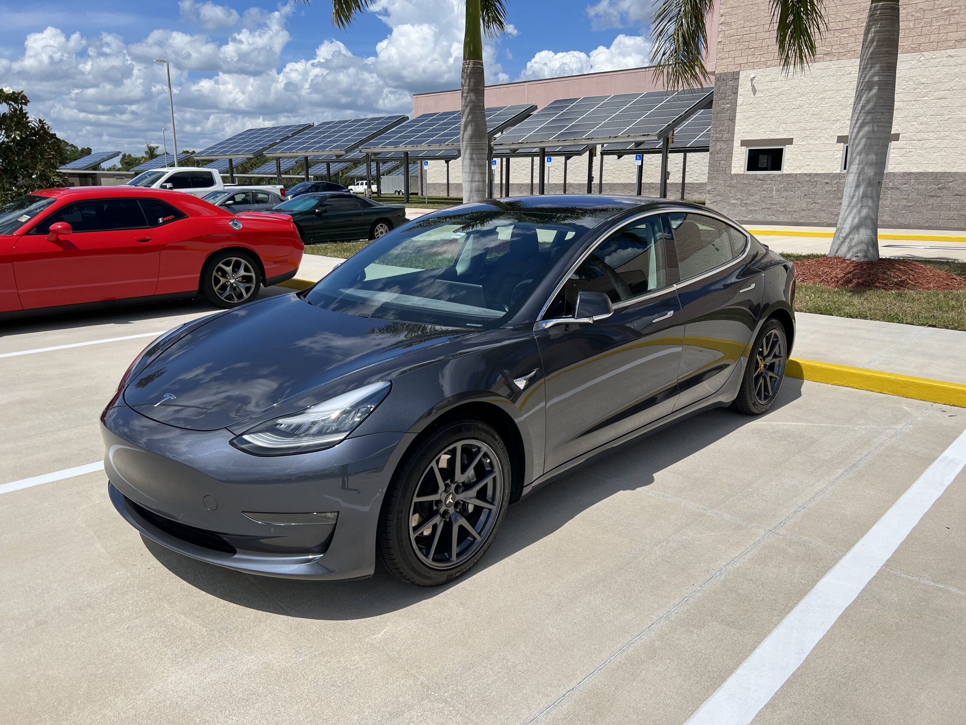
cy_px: 362
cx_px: 483
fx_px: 726
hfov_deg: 67.3
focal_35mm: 26
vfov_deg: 53.1
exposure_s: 1/7463
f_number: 1.5
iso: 50
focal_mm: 5.7
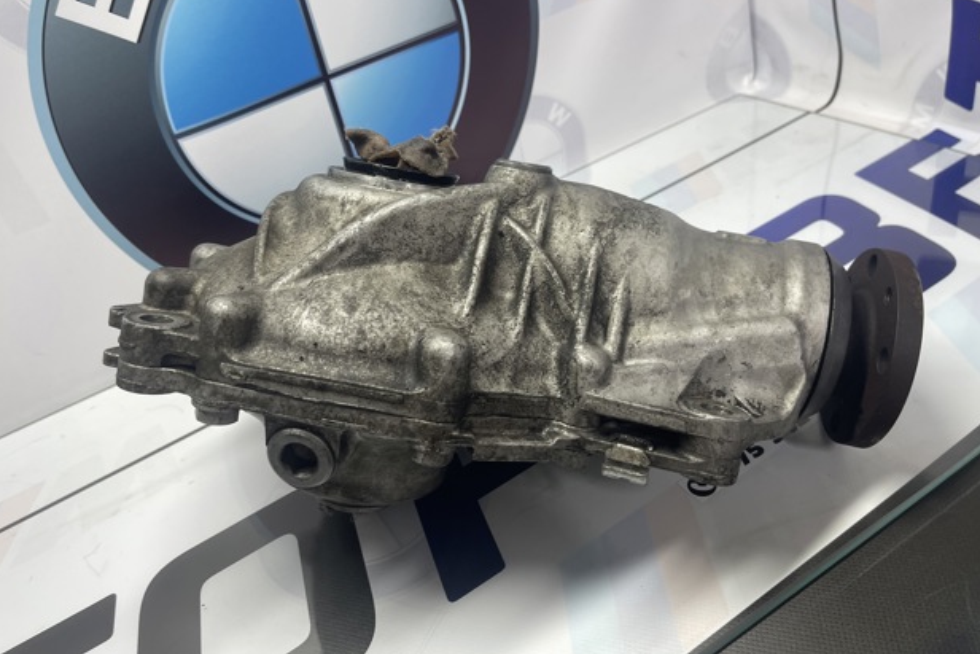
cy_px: 282
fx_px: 735
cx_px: 474
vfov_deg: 47.8
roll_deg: +14.2
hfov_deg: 67.4
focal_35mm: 27
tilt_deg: -33.4
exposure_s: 1/100
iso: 64
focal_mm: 5.1
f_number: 1.6
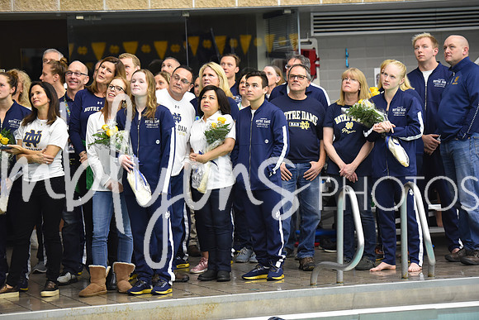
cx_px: 240
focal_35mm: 135
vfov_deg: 10.2
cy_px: 160
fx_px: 1797
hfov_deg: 15.2
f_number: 2.8
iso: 2500
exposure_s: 1/500
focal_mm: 135
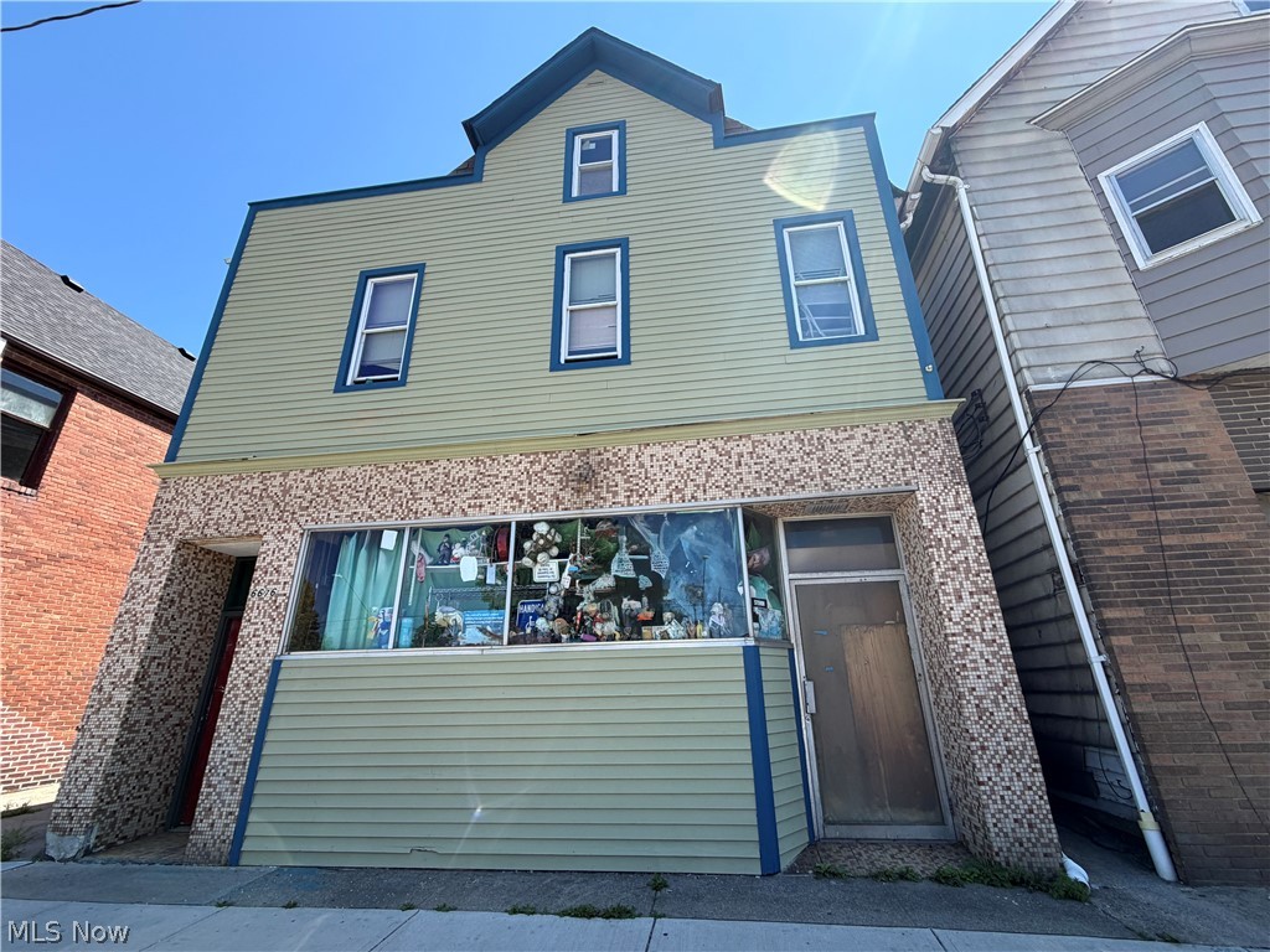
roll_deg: -0.8
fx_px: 514
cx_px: 635
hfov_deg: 102.1
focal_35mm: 14
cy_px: 476
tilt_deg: +22.3
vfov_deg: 85.7
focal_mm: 2.22
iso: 40
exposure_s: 1/694
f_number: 2.2
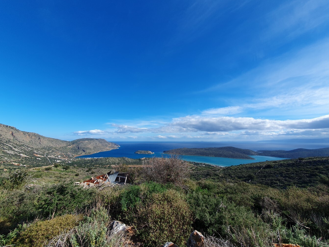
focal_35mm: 14
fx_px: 133
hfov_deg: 102.1
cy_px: 132
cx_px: 165
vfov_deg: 85.6
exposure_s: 1/1292
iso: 50
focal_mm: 1.8
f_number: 2.2
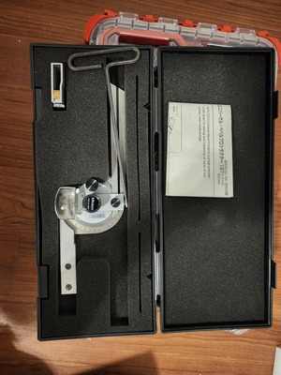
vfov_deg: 73.9
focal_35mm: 23
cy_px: 188
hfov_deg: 58.9
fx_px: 249
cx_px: 140
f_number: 1.8
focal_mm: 6.4
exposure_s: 1/24
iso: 640
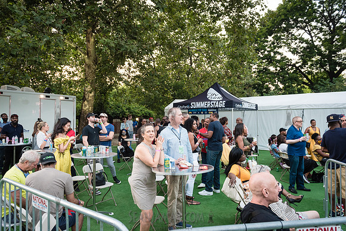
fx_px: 250
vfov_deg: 49.6
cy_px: 116
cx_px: 173
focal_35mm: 26
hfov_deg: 69.4
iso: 1600
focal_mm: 26
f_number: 4
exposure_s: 1/125
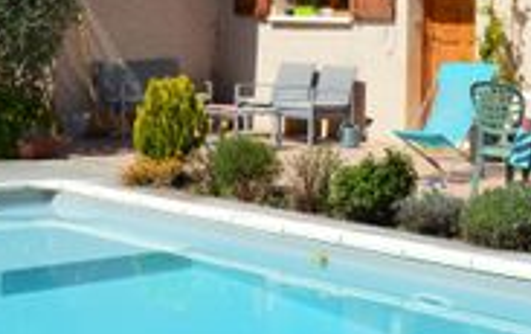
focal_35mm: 90
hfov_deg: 22.9
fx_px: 1304
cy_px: 30
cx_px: 366
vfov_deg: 14.4
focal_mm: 18
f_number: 11
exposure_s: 1/500
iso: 320
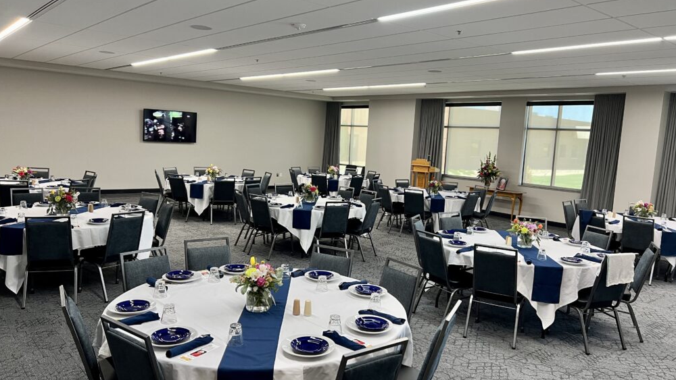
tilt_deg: -5.7
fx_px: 520
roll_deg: -2.4
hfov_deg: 66.1
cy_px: 196
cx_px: 340
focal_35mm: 29
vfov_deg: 40.2
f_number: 1.5
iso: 125
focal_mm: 5.7
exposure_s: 1/86
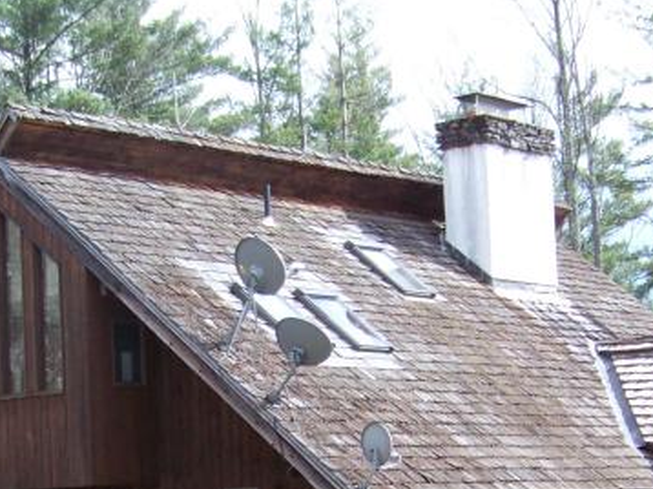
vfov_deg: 14.0
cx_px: 301
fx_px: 1942
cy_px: 546
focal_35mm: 103
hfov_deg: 19.1
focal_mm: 5.85
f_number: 2.8
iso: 69
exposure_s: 1/500
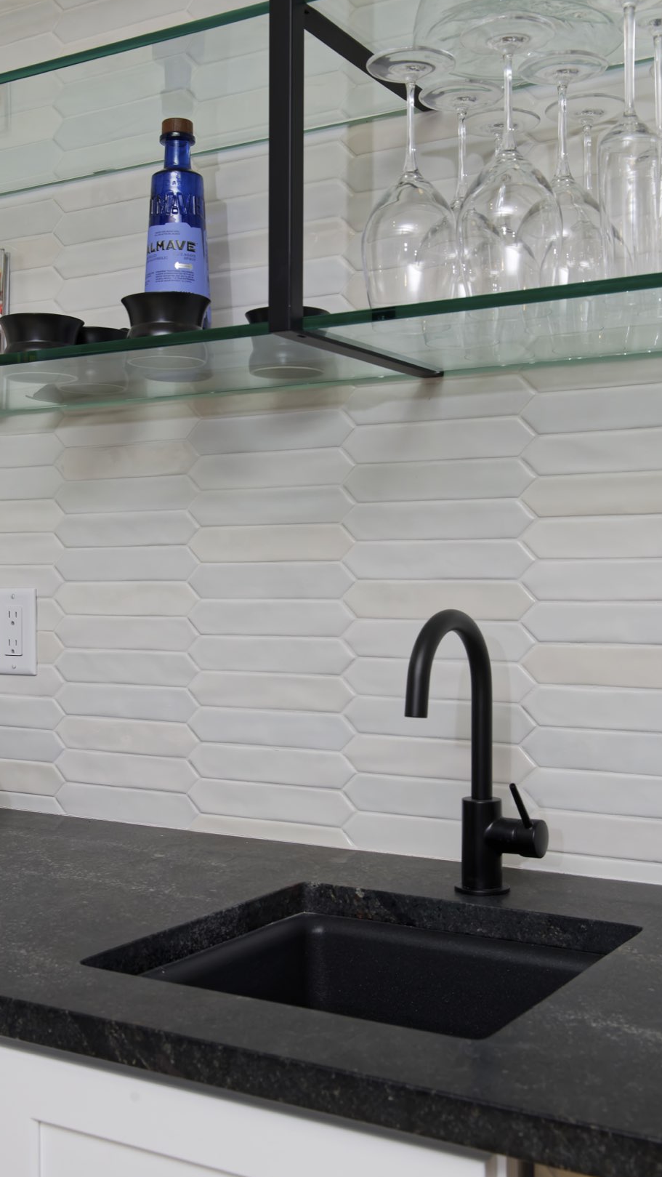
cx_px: 281
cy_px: 589
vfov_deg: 46.4
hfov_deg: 27.1
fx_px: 1373
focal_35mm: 44
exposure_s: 1/200
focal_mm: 34
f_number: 10
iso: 800
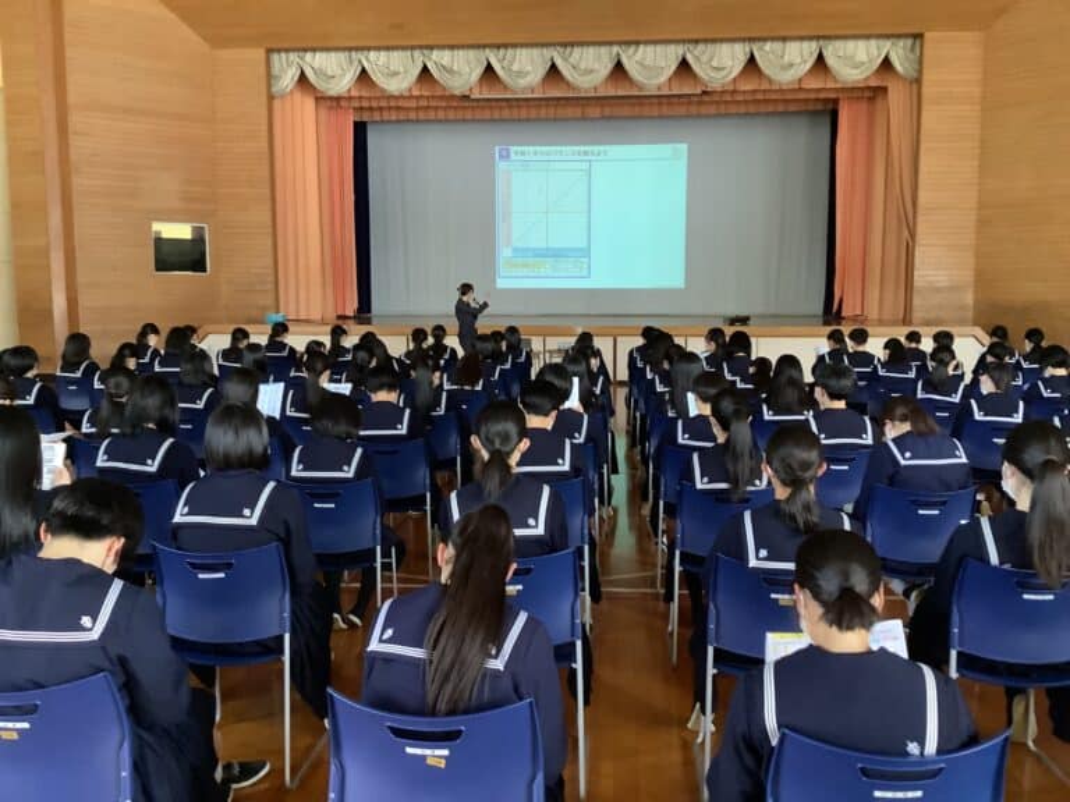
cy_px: 401
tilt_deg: -5.8
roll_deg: -0.6
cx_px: 535
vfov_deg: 45.4
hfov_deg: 58.4
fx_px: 958
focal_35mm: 31
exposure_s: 1/25
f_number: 2.4
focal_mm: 3.3
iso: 400
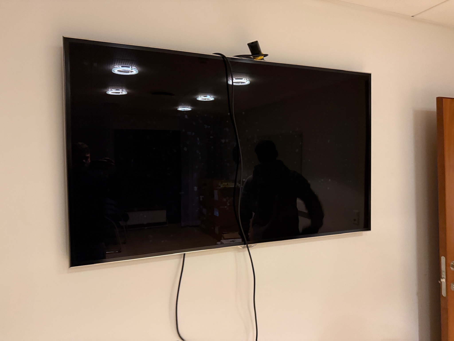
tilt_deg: +0.3
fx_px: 315
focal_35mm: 24
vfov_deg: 56.8
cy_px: 170
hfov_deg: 71.6
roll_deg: -1.7
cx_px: 227
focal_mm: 6.76
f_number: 1.78
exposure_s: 1/25
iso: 800
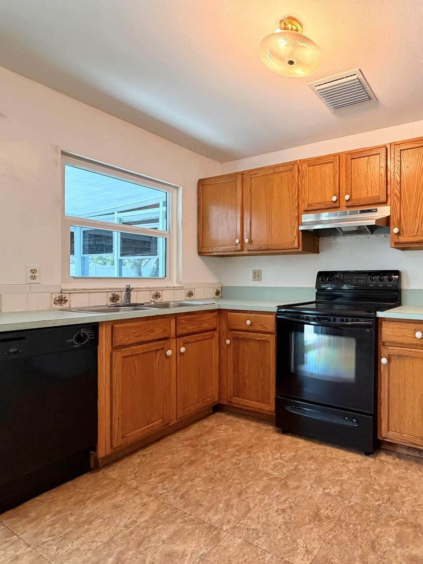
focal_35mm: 19
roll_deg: -0.6
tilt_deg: -0.4
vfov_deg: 84.7
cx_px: 345
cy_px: 280
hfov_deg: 62.2
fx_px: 310
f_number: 2.2
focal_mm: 2.22
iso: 400
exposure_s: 1/60
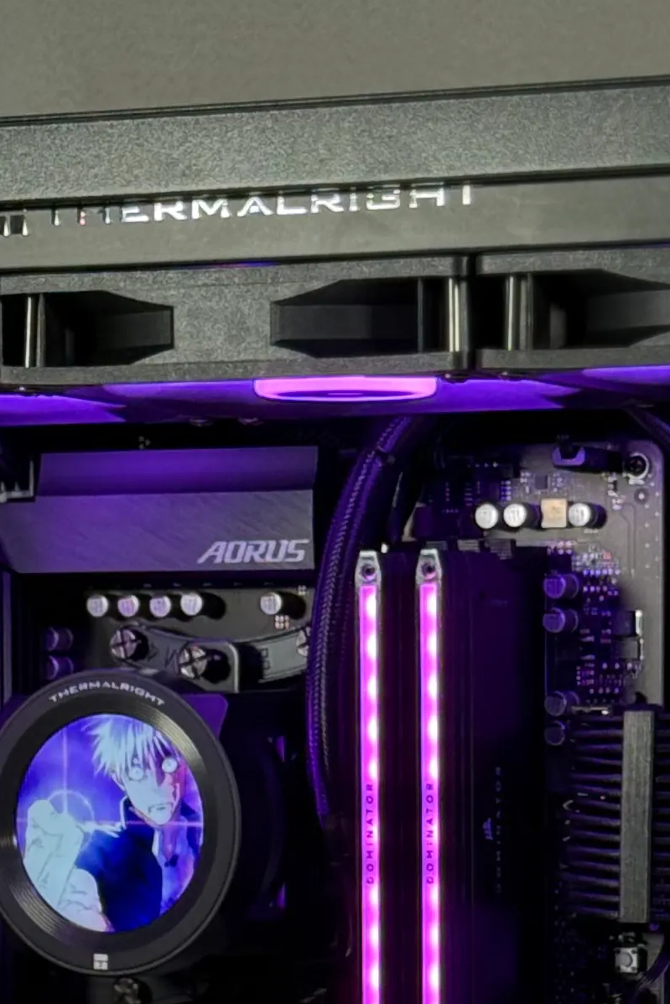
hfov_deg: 8.2
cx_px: 477
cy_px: 984
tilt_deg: -2.6
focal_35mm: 168
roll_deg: +0.0
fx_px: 4688
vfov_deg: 12.1
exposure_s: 1/60
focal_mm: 6.76
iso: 100
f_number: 1.78
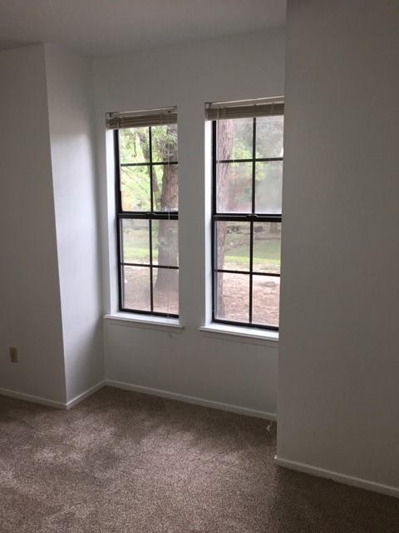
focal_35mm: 29
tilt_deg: -9.0
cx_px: 200
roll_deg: +0.4
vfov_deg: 61.7
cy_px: 266
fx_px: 446
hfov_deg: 48.2
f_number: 2.2
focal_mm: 4.15
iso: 32
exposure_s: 1/40
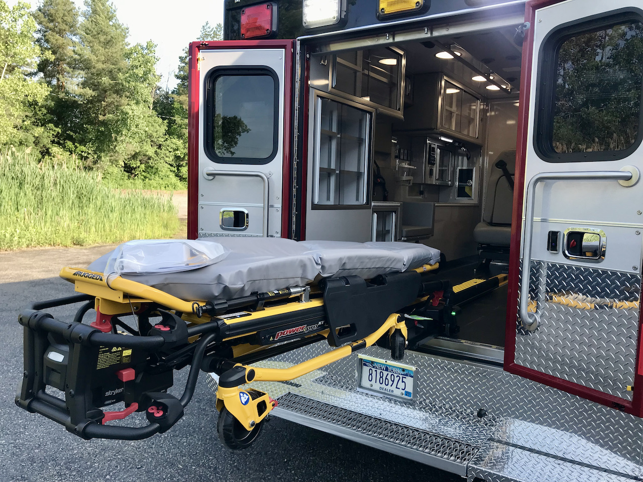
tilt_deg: -6.8
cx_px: 322
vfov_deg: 49.7
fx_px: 520
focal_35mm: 28
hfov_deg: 63.4
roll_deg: -2.4
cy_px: 241
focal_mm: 3.99
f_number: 1.8
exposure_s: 1/360
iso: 20
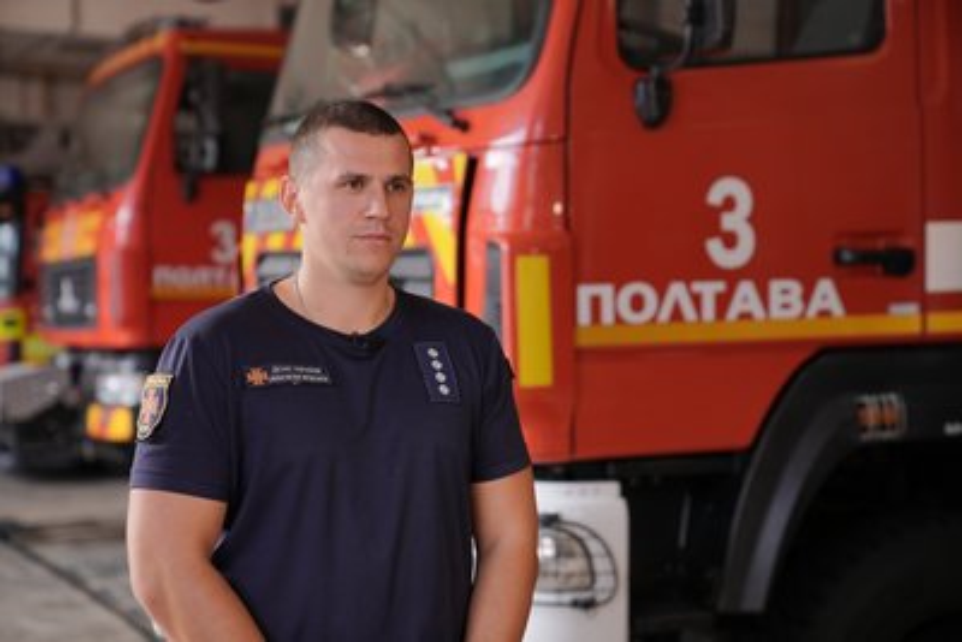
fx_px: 1791
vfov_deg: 20.3
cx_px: 481
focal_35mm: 67
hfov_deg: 30.1
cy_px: 321
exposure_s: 1/200
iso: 200
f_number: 2.8
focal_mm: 67
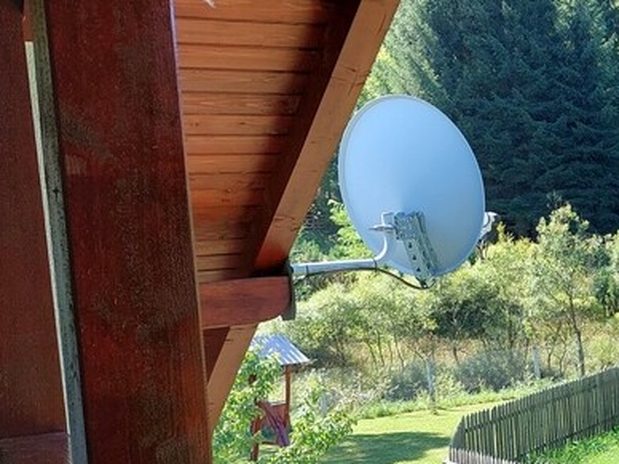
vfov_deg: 22.1
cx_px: 801
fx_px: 1180
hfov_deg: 25.4
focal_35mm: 66
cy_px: 332
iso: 40
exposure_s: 1/465
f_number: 1.8
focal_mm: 5.23
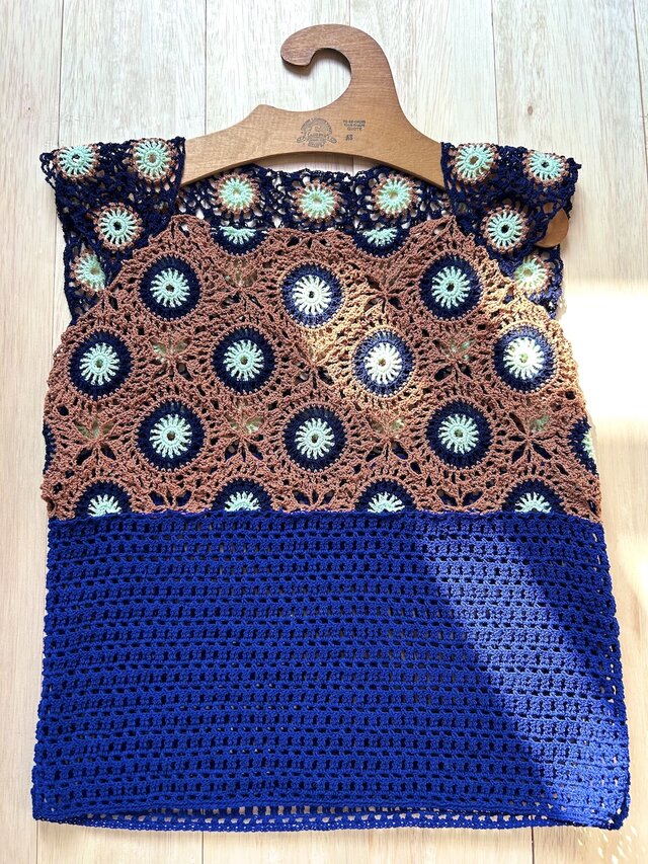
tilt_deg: -83.1
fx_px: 649
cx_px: 324
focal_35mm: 26
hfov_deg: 53.1
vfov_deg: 67.3
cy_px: 432
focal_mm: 5.7
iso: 125
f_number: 1.5
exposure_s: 1/121
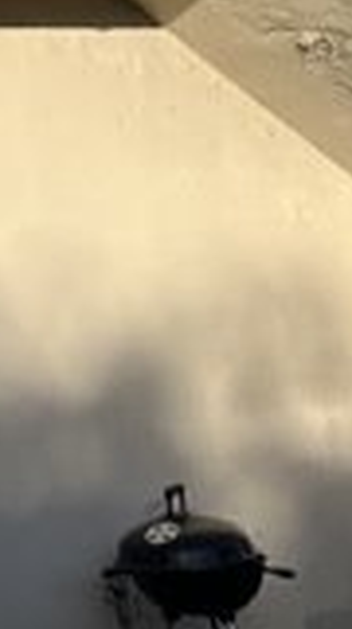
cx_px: -575
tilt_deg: +16.1
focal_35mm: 141
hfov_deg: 7.8
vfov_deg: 14.0
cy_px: -410
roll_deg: +3.6
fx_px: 2351
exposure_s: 1/4484
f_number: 1.6
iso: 50
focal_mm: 5.1
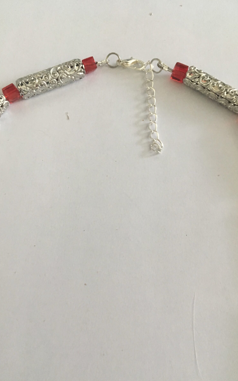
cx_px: 119
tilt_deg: -72.1
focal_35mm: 33
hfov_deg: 38.3
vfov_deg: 58.1
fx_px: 343
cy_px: 203
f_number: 2.2
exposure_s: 1/30
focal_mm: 4.15
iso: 160
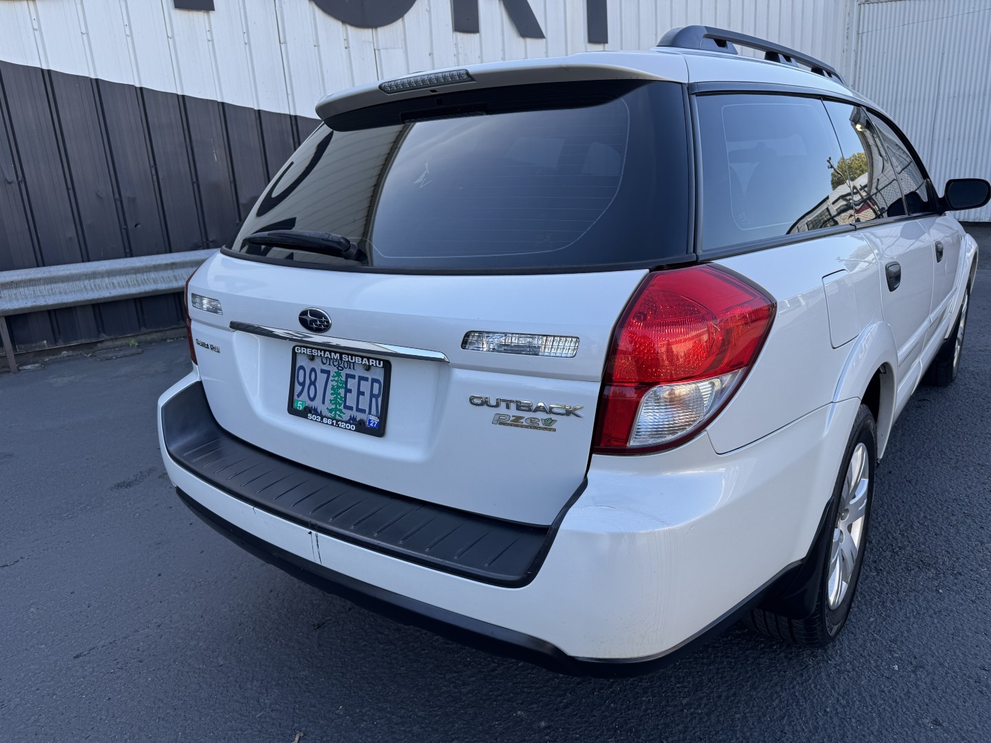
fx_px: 687
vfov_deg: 56.8
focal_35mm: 24
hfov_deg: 71.6
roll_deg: +3.8
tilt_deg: -14.1
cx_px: 496
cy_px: 372
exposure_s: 1/832
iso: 80
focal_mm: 6.76
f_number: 1.78
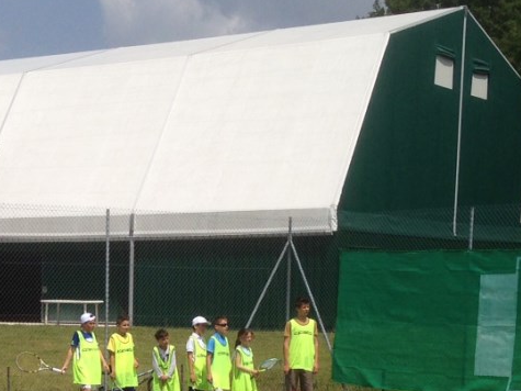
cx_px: 4
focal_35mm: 100
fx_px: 1505
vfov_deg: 14.4
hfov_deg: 19.1
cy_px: 442
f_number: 2.4
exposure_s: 1/3012
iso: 50
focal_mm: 4.12
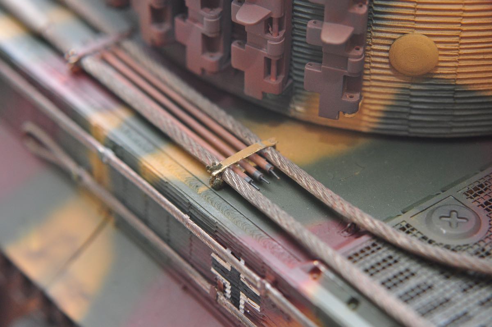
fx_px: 1126
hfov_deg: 24.6
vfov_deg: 16.5
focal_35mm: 82
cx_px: 246
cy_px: 164
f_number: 5.6
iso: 800
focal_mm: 55
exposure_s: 1/60
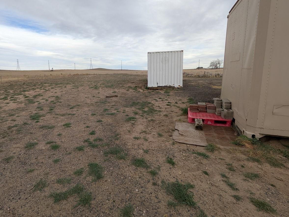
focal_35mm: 19
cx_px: 122
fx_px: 159
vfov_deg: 68.4
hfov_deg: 84.0
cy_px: 94
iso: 51
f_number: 2.2
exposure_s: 1/1024
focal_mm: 1.83
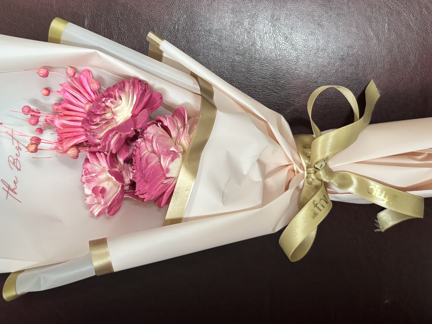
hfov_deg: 51.3
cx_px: 205
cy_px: 150
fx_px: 449
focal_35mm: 36
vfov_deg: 39.6
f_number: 1.6
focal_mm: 5.96
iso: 400
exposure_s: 1/50
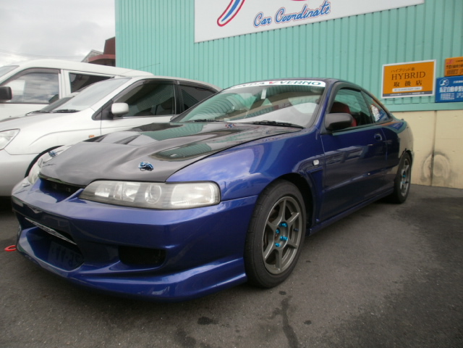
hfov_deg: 67.3
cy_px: 174
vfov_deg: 53.1
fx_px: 348
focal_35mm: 26
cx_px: 232
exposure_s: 1/320
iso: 100
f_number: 2.6
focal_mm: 4.65
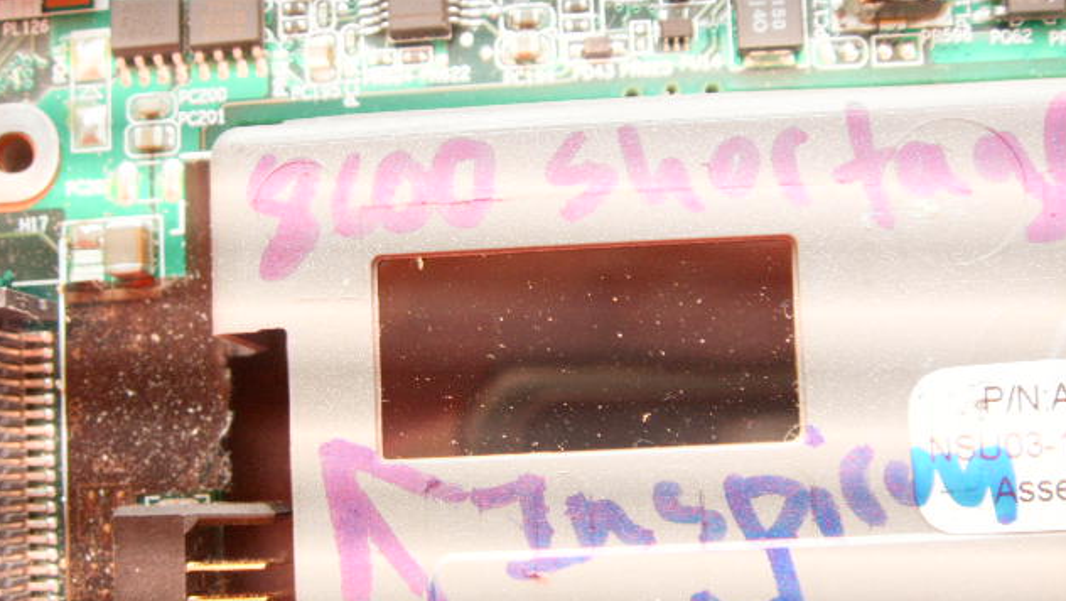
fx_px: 1216
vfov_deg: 27.6
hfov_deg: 47.3
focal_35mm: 43
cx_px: 530
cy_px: 388
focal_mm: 6.6
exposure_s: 1/30
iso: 152
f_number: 3.5
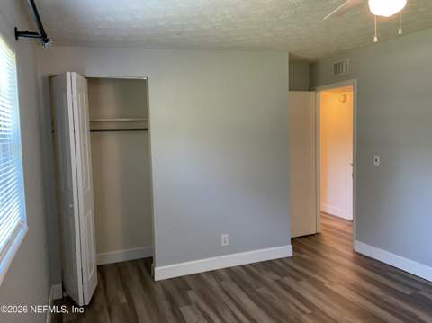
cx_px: 216
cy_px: 162
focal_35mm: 29
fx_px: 362
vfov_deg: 48.2
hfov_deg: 61.7
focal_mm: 3
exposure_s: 1/60
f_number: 1.8
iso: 200
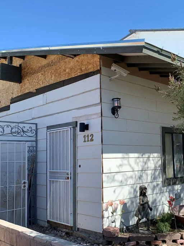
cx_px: 126
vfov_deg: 47.8
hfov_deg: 36.3
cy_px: 133
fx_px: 276
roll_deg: +0.4
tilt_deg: +8.6
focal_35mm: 39
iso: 25
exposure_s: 1/1387
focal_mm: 4.25
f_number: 1.8
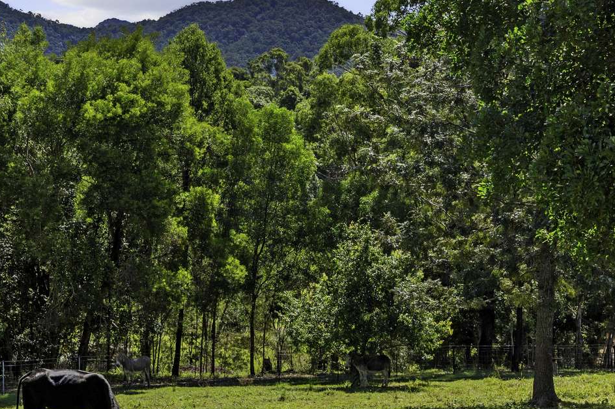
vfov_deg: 22.1
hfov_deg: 32.7
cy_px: 134
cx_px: 223
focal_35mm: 61
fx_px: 1041
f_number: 11
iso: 320
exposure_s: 1/400
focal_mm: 30
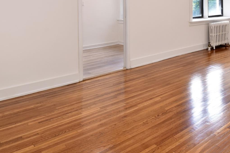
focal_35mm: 33
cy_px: 10
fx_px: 211
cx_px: 195
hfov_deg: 52.2
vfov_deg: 36.9
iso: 640
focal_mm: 11
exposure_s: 1/25
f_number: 11
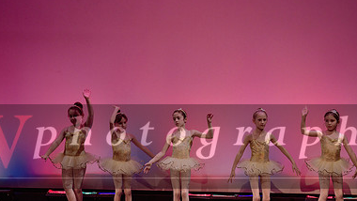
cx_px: 150
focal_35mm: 170
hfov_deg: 12.7
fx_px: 1610
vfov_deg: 7.1
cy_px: 113
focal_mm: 90
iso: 1600
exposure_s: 1/250
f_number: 2.8
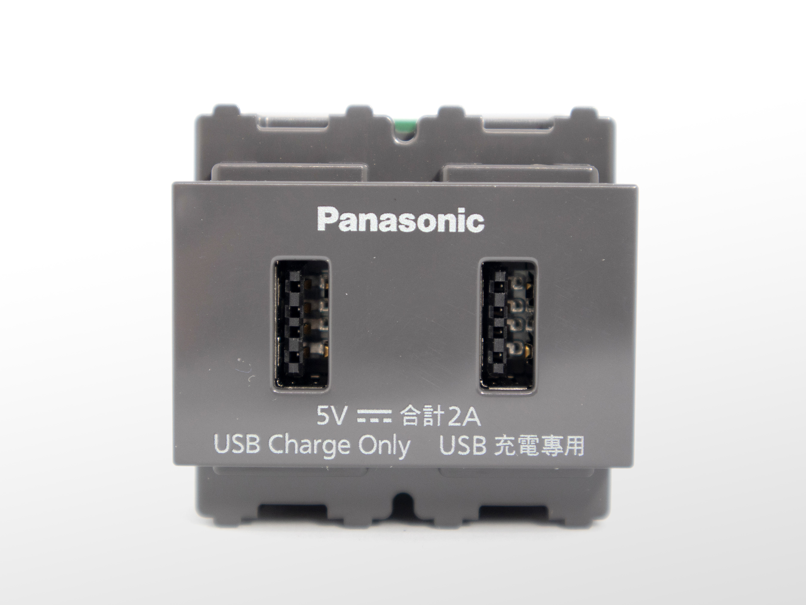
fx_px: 698
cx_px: 400
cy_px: 321
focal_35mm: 30
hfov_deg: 60.0
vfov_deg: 46.8
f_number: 1.8
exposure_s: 1/60
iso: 25
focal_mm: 3.99
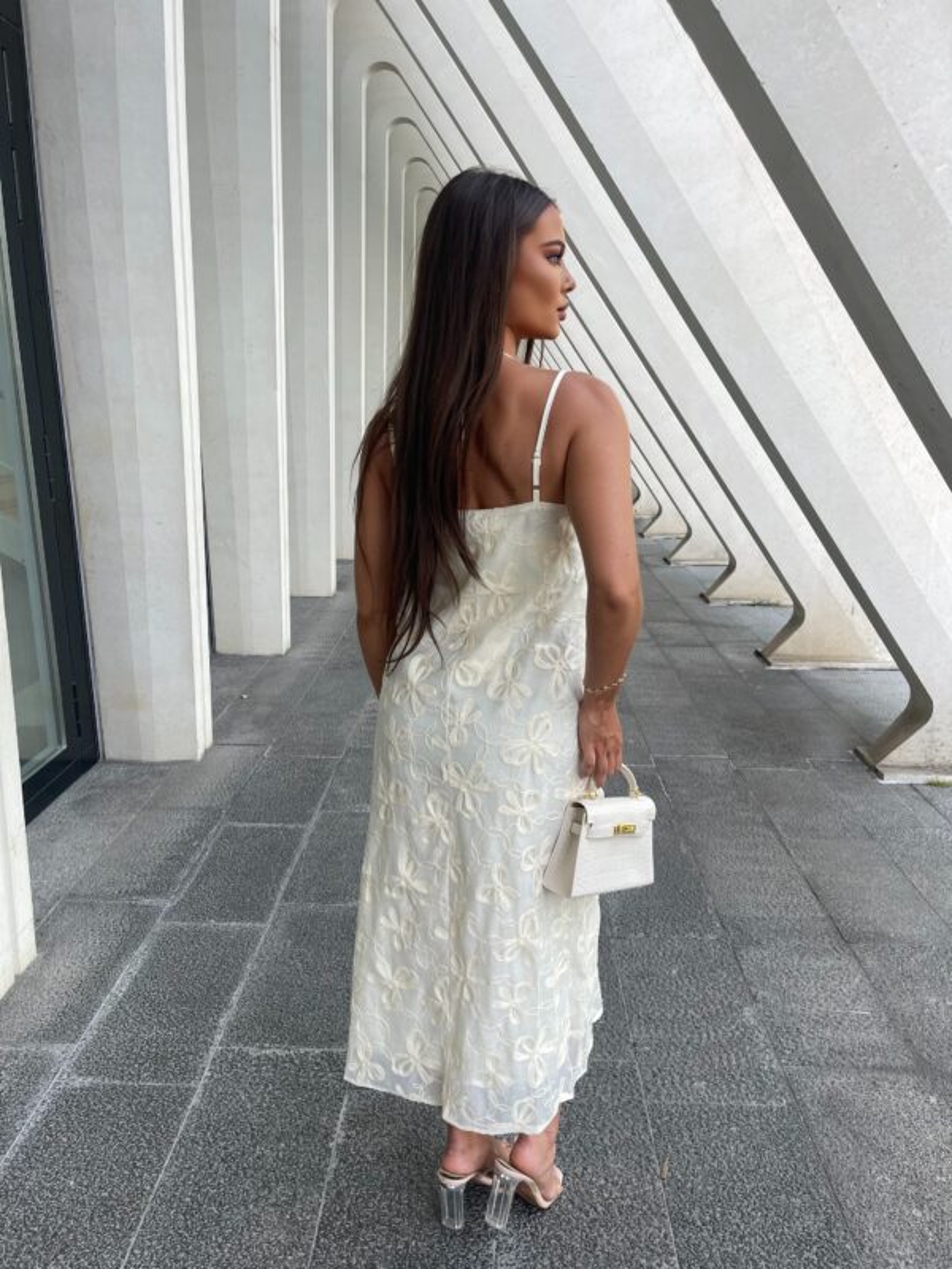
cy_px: 634
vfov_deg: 69.4
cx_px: 476
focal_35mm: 25
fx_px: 917
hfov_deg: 54.9
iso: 40
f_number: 1.6
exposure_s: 1/121
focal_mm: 5.1
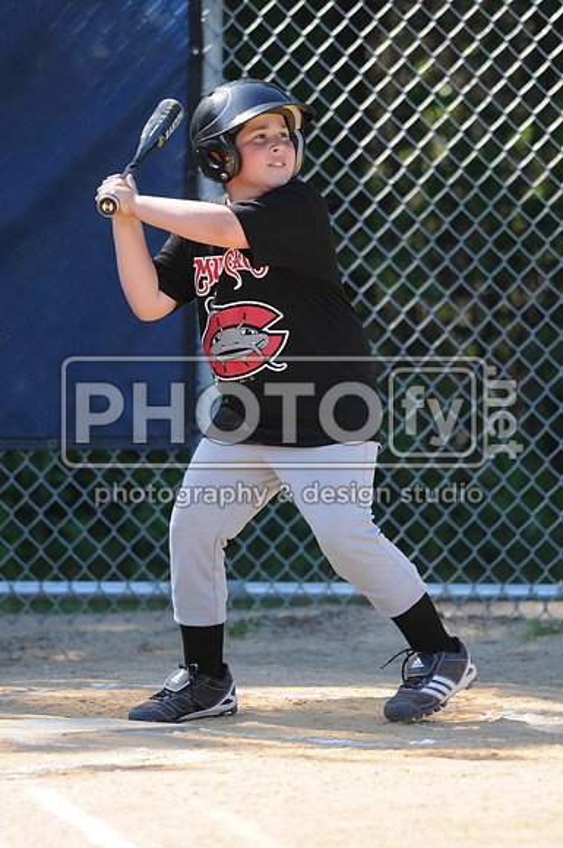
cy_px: 424
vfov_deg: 4.6
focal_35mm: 450
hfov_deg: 3.0
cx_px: 282
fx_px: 10587
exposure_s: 1/800
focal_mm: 300
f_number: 4
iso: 400
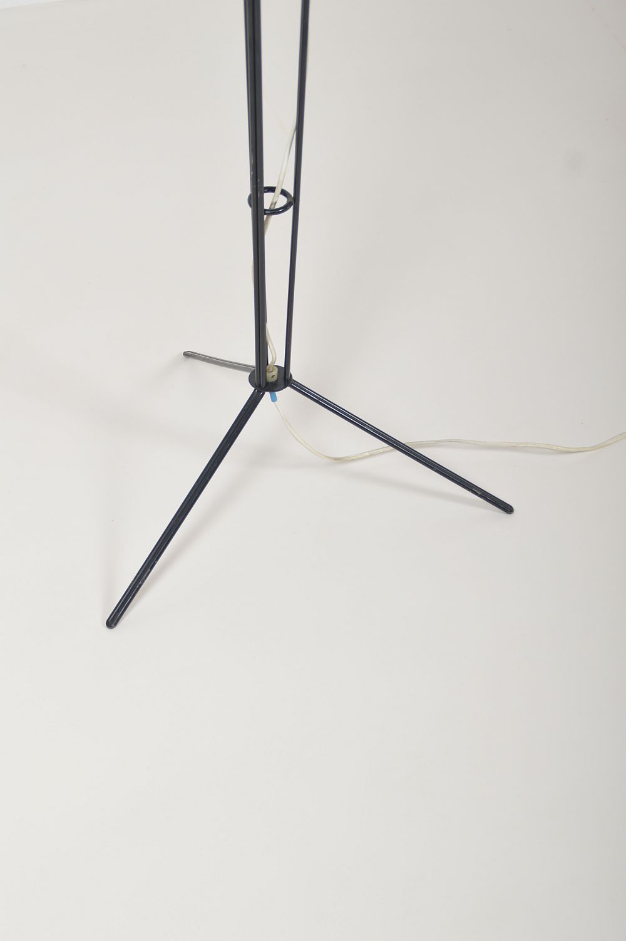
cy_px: 470
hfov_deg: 18.1
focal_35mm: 75
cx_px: 313
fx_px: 1960
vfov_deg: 27.0
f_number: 7.1
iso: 100
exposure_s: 1/160
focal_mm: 50
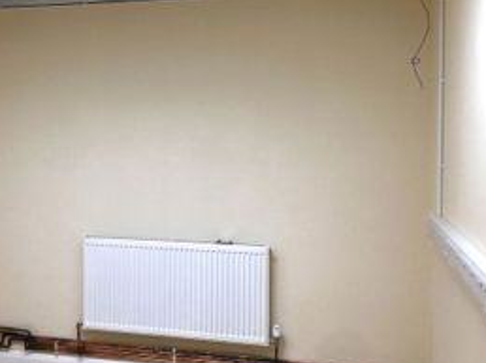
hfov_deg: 41.6
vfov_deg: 32.1
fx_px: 631
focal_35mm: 45
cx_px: 164
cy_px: 158
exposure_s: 1/100
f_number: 2.2
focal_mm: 4.15
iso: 32
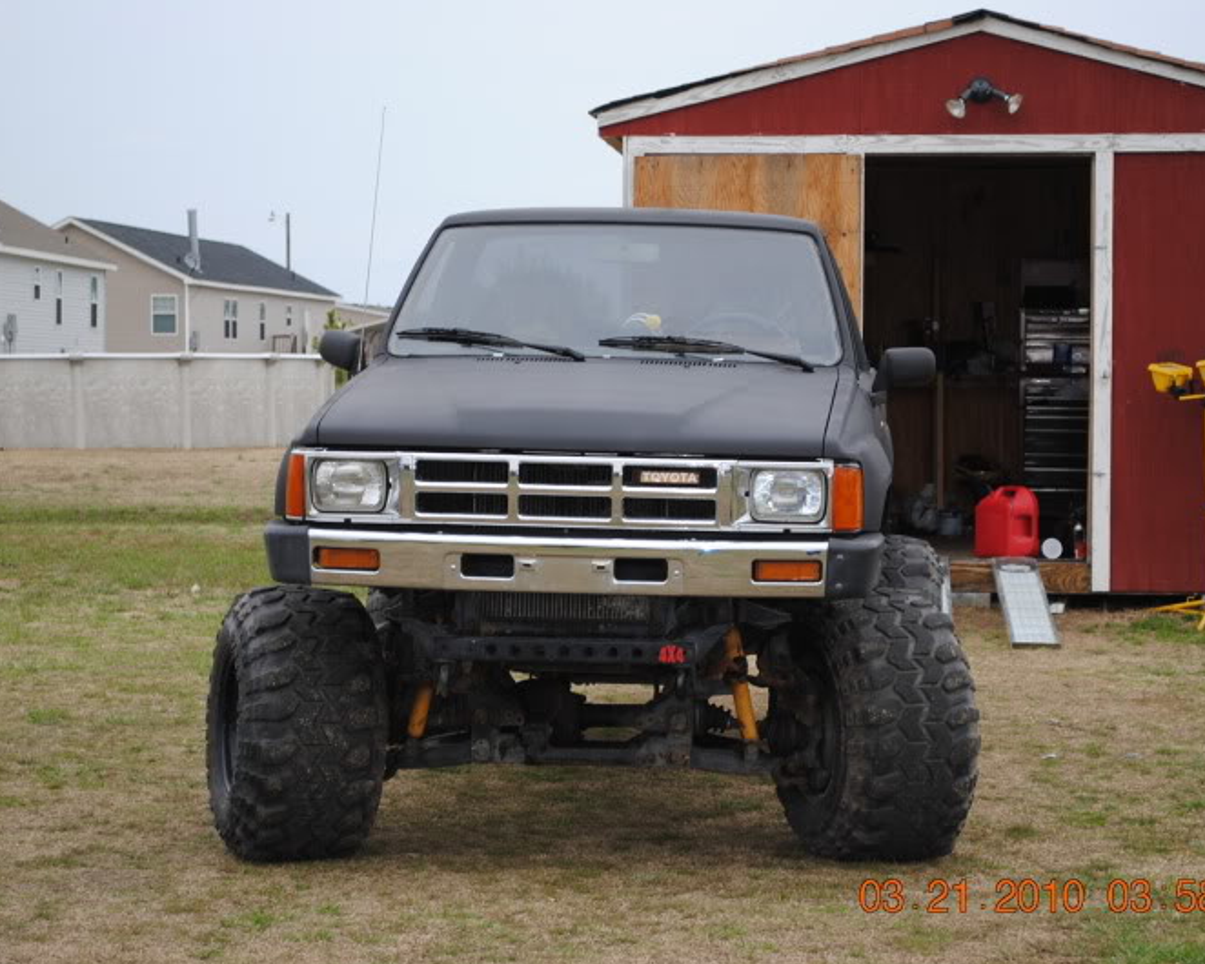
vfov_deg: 16.4
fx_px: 3338
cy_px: 483
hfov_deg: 20.5
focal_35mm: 94
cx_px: 631
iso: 110
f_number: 5.6
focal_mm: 55
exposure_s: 1/125
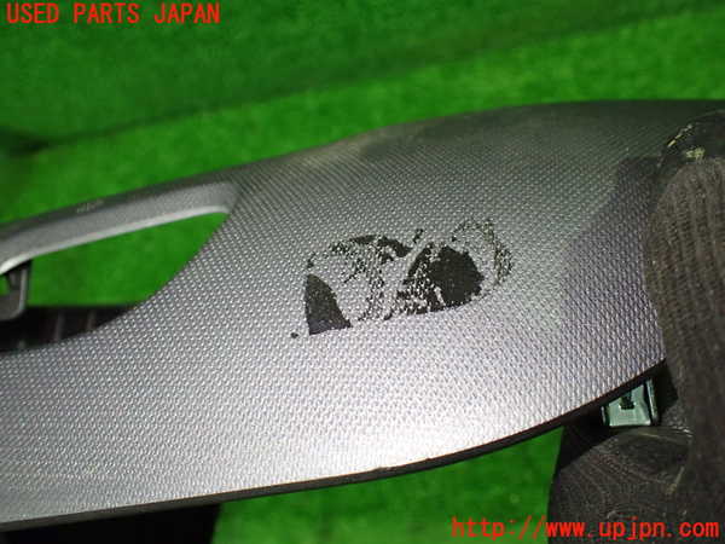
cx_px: 362
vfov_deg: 46.8
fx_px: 628
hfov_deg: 60.0
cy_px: 272
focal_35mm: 30
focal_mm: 5.4
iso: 800
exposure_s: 1/60
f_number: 2.3
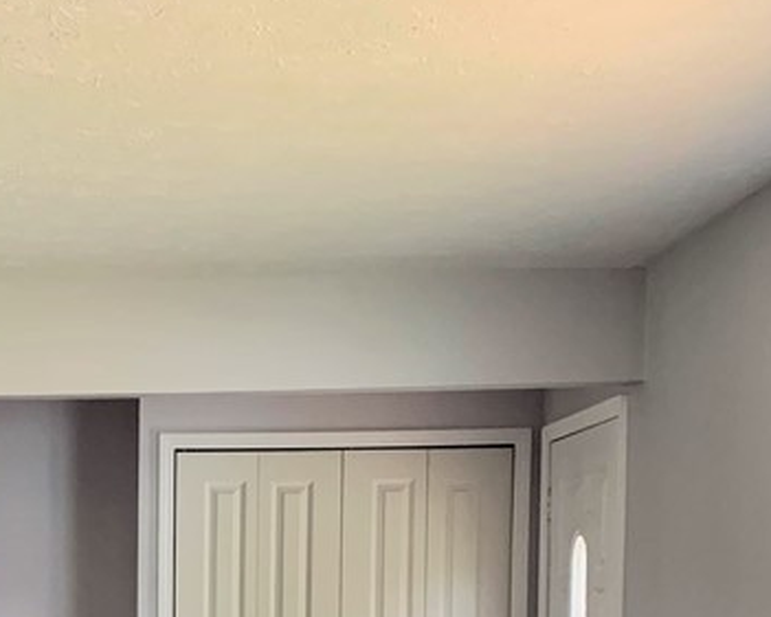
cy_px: 707
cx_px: 42
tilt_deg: -1.4
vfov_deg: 19.7
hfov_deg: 24.8
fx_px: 1689
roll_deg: -1.1
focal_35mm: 74
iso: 400
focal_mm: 4.25
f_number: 1.8
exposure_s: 1/60
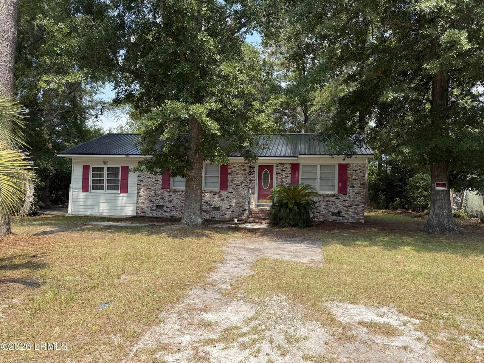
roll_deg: -2.8
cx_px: 242
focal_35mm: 24
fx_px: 336
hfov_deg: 71.6
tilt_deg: +3.5
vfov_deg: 56.8
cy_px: 182
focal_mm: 6.76
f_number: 1.78
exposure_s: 1/2299
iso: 80
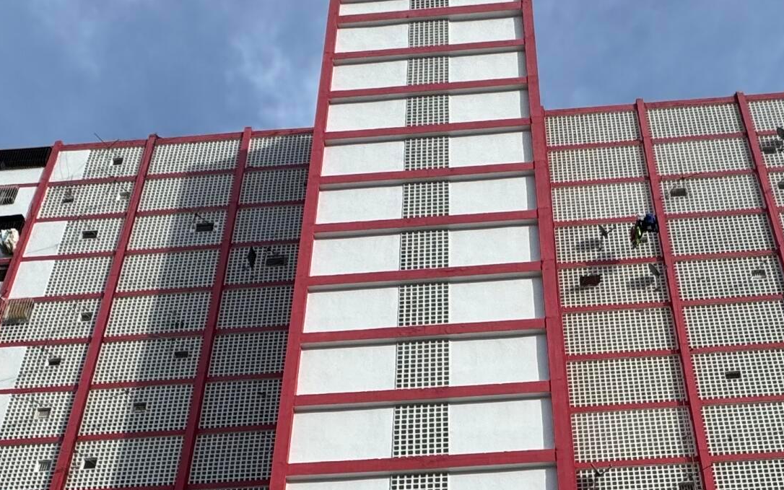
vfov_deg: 25.0
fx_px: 876
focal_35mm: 41
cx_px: 479
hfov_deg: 47.9
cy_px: 706
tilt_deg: +26.9
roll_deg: -1.1
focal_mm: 2.22
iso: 50
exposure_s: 1/1506
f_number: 2.2
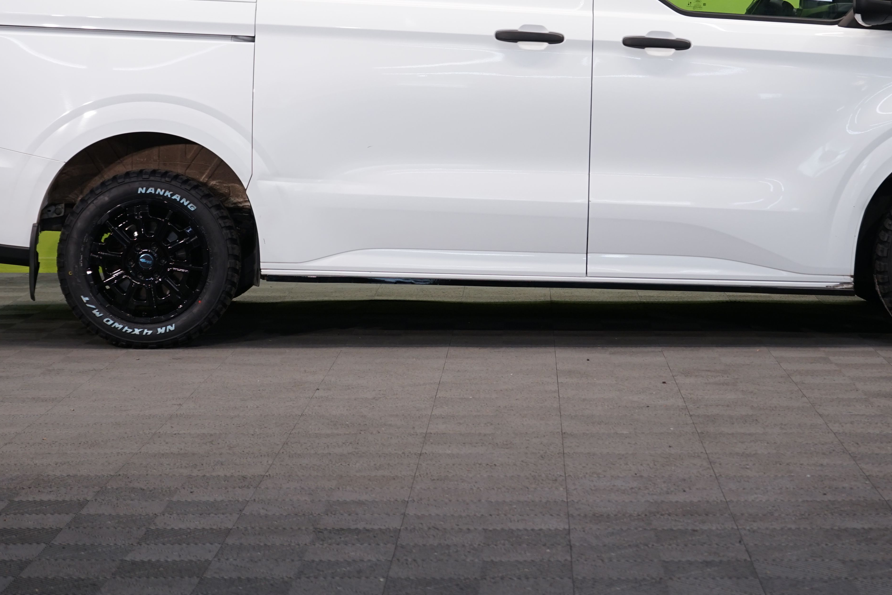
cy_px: 124
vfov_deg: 12.7
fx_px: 2651
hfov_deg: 19.1
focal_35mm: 107
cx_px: 547
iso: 400
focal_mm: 67
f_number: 5.6
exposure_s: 1/40
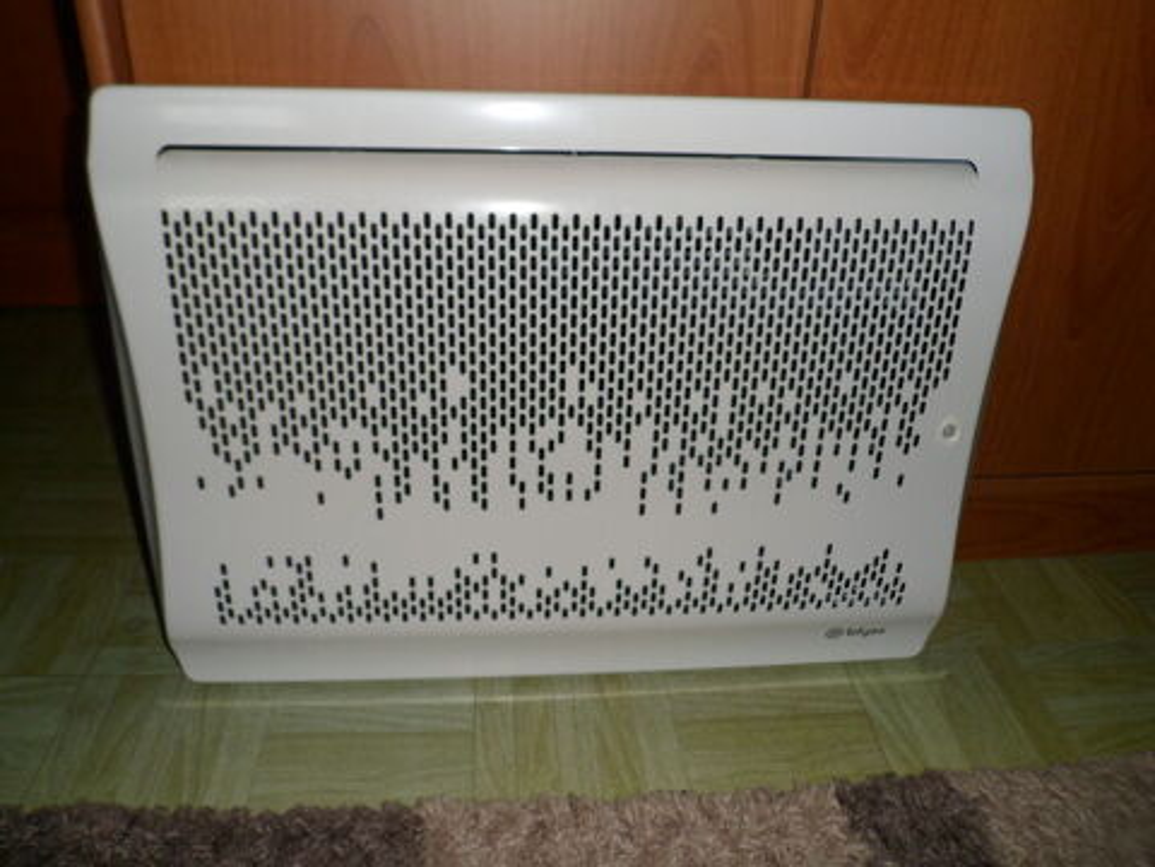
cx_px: 578
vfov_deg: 51.4
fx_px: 901
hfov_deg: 65.3
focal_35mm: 27
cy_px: 434
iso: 100
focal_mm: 4.9
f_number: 9.2
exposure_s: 1/15
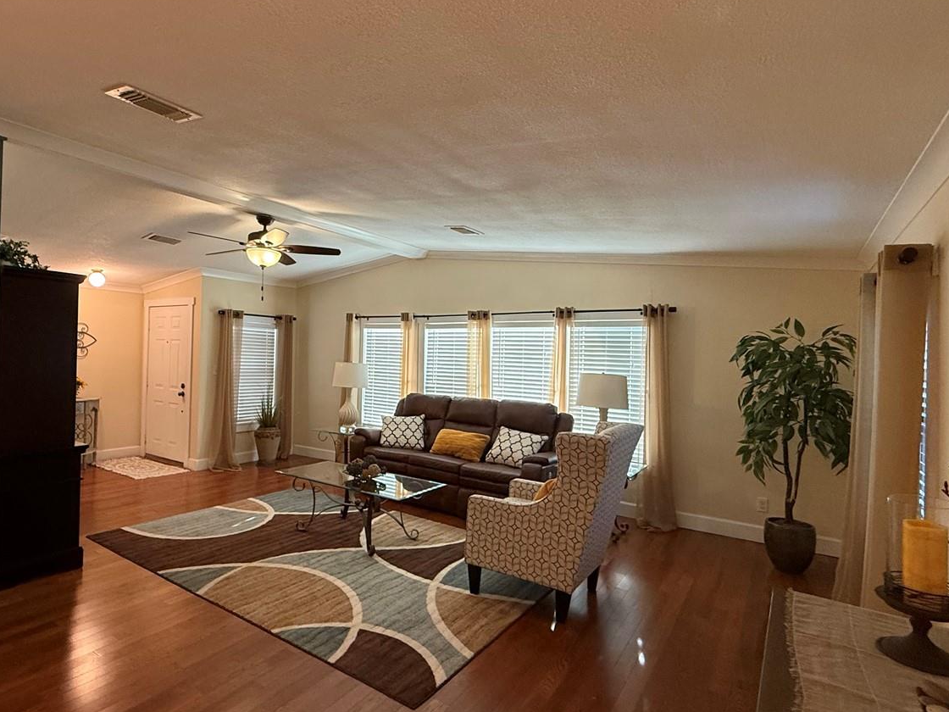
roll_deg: -1.9
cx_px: 390
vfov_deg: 66.0
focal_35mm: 20
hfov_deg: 81.0
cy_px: 348
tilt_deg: +1.2
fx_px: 548
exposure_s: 1/60
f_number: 2.2
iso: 200
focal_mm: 2.22
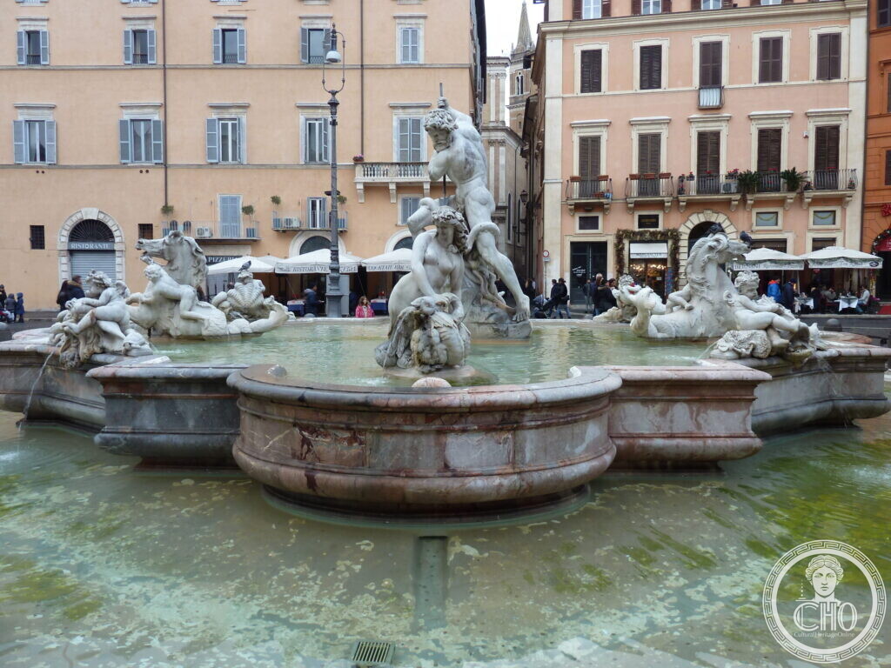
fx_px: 643
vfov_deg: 54.9
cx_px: 446
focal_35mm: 25
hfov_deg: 69.4
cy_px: 334
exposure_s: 1/60
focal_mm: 4.1
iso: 80
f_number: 3.3
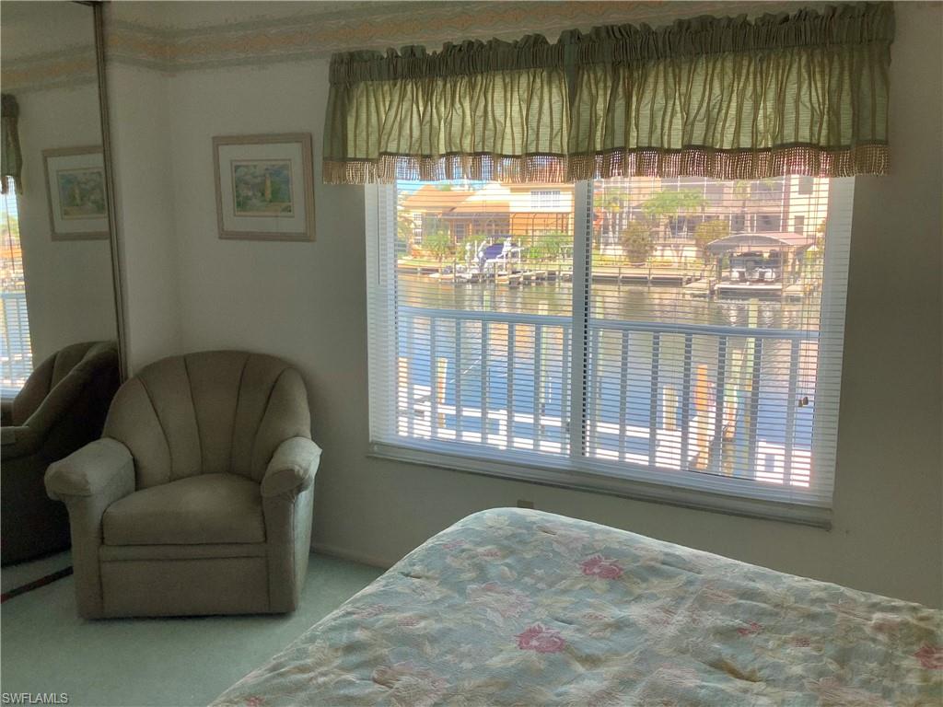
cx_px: 472
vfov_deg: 45.4
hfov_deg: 58.4
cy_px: 354
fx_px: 844
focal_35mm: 31
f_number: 2.4
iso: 32
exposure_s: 1/120
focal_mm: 3.3
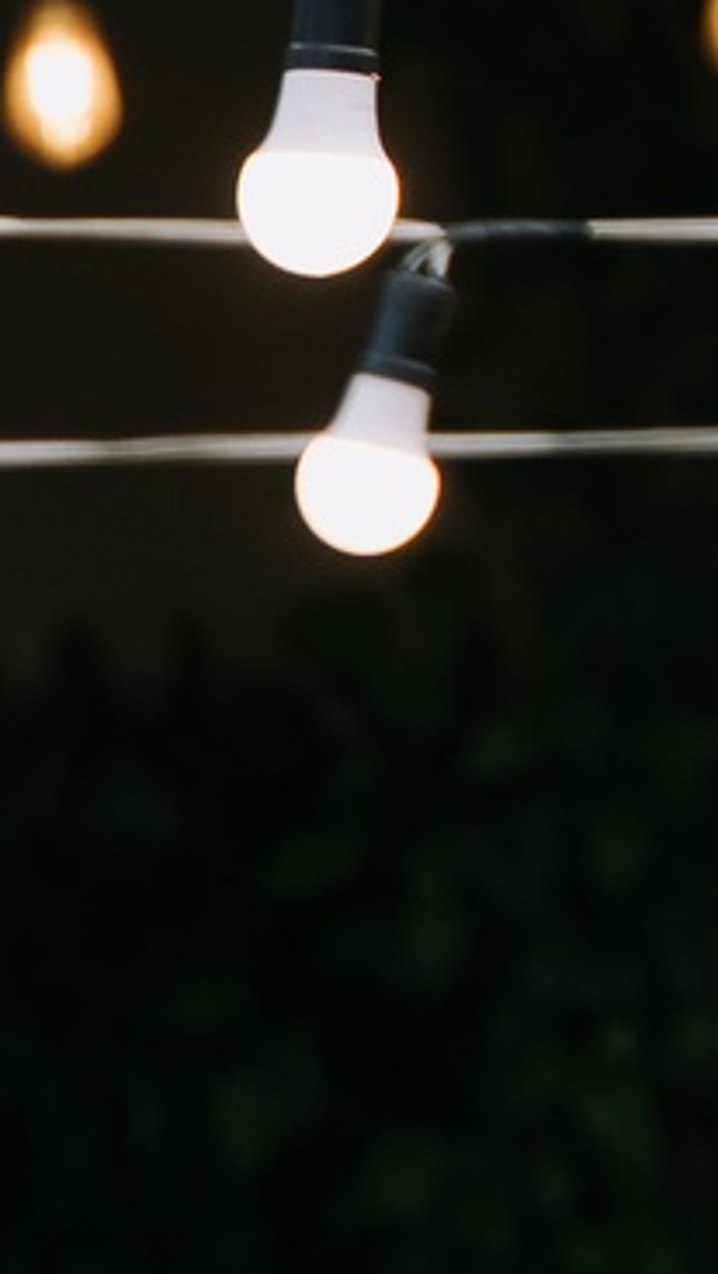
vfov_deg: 3.9
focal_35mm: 556
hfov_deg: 2.1
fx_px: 18780
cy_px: 2110
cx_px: -3188
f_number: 2.8
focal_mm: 67
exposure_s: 1/320
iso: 250
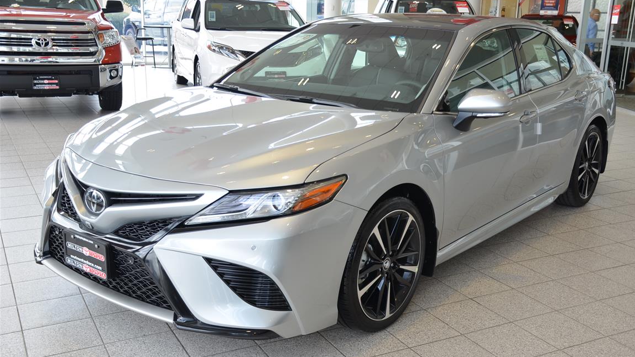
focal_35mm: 38
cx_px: 320
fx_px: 640
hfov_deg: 52.8
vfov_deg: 31.2
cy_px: 171
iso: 100
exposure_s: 1/50
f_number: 3.8
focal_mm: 24
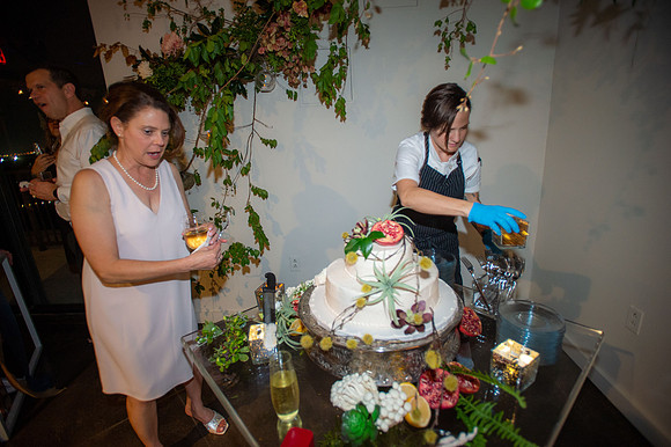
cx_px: 336
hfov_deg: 93.3
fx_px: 317
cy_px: 224
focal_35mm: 17
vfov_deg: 70.4
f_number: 2.8
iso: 1600
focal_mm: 17
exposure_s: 1/80
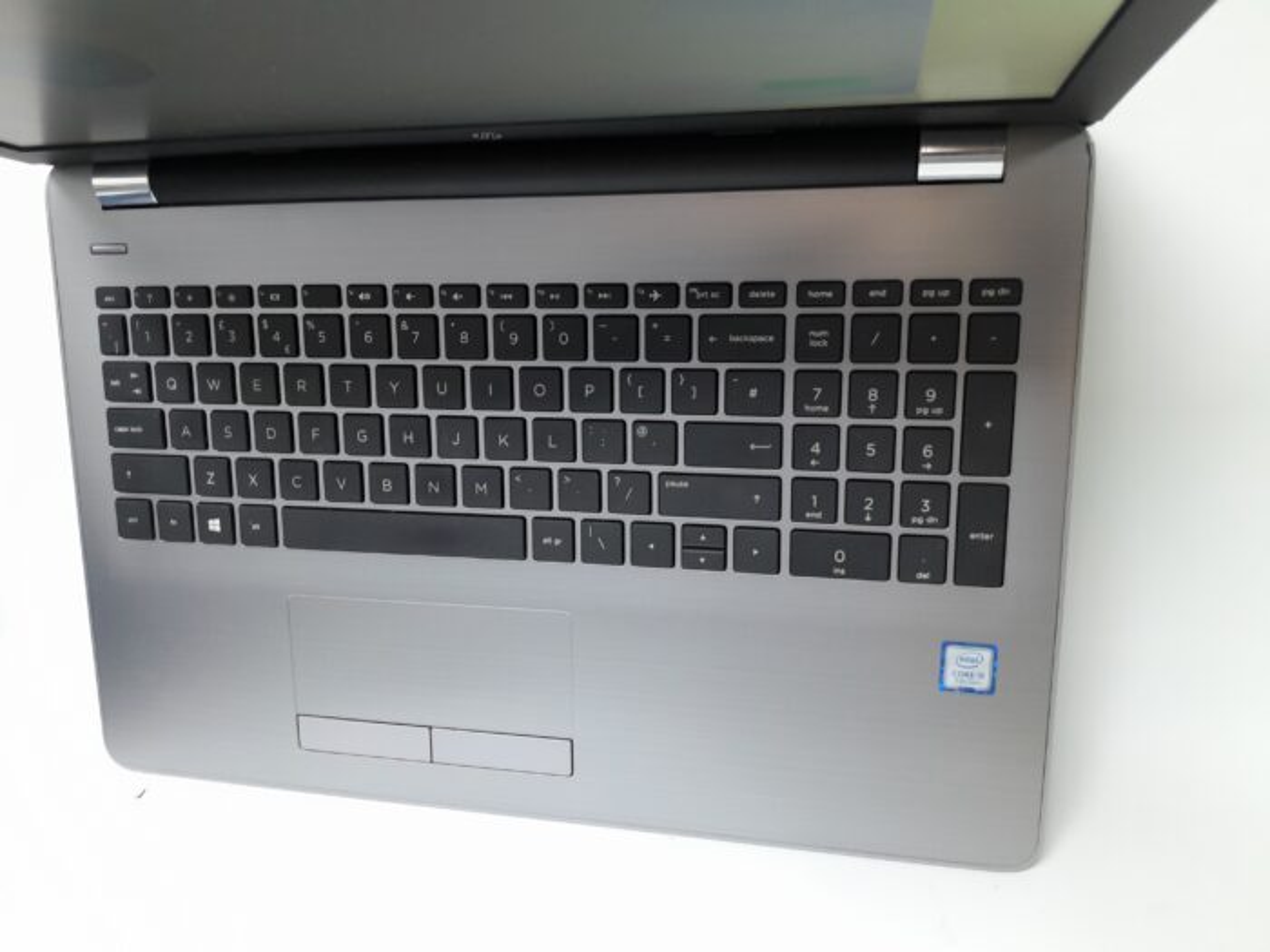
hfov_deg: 67.3
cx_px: 635
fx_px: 954
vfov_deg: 53.1
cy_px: 476
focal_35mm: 26
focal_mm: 3.98
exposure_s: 1/50
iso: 160
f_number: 1.8
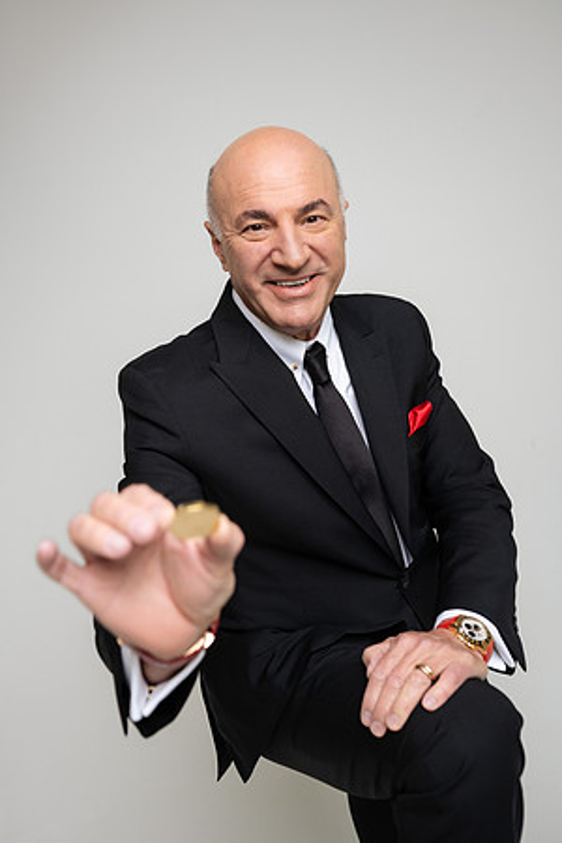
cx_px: 281
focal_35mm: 35
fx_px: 820
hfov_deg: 37.9
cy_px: 422
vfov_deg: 54.4
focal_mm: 35
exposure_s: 1/125
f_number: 4
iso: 400
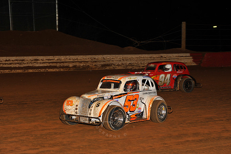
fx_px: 641
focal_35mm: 100
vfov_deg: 13.7
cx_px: 116
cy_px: 77
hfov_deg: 20.4
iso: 500
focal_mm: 100
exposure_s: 1/250
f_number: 7.1
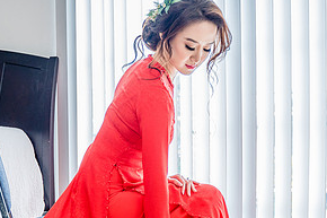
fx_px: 508
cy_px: 177
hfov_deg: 35.7
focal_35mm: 56
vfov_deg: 23.8
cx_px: 160
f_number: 3.2
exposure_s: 1/200
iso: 250
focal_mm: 28
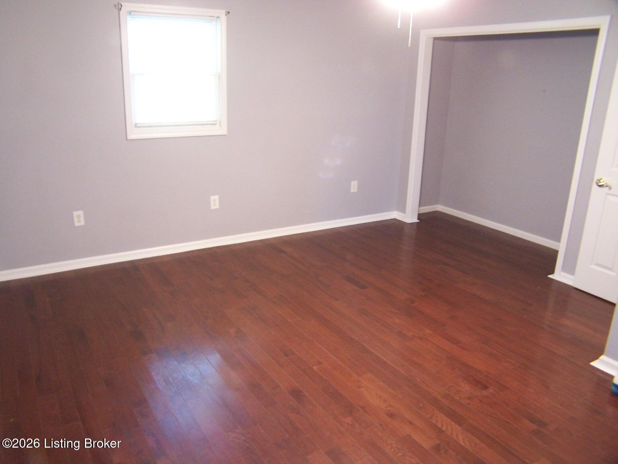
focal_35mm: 38
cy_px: 232
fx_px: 678
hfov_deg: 49.0
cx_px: 309
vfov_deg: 37.7
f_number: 2.8
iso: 140
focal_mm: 6.3
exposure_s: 1/4
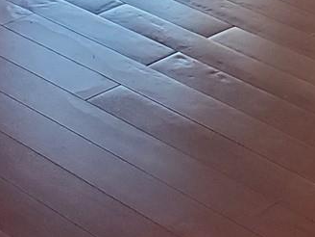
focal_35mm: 127
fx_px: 1156
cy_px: -215
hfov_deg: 15.4
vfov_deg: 10.8
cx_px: 244
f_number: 2.4
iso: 320
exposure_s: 1/120
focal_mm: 4.3
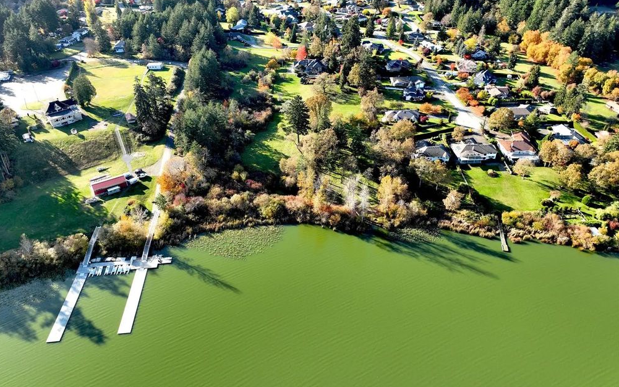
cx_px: 303
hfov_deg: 70.4
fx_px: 439
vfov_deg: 47.4
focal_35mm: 26
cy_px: 159
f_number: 2.8
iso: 100
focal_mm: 12.29
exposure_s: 1/80
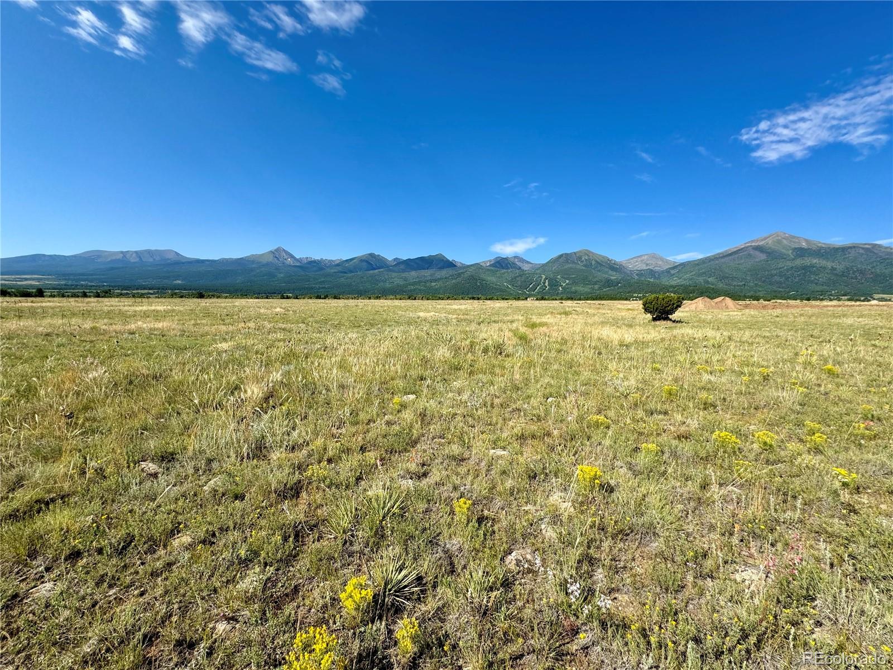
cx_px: 446
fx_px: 361
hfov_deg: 102.1
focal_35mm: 14
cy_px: 335
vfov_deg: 85.7
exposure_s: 1/2028
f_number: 2.2
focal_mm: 2.22
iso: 50
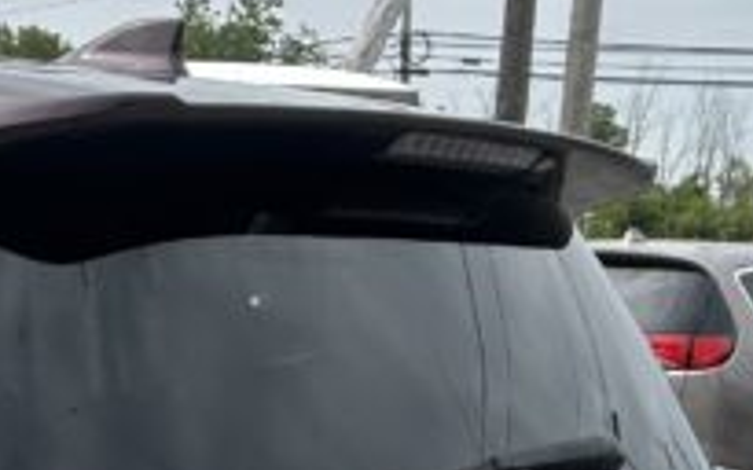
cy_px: 701
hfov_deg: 14.7
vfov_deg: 9.2
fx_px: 2831
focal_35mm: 138
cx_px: -129
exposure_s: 1/3077
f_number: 1.5
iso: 50
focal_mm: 5.7
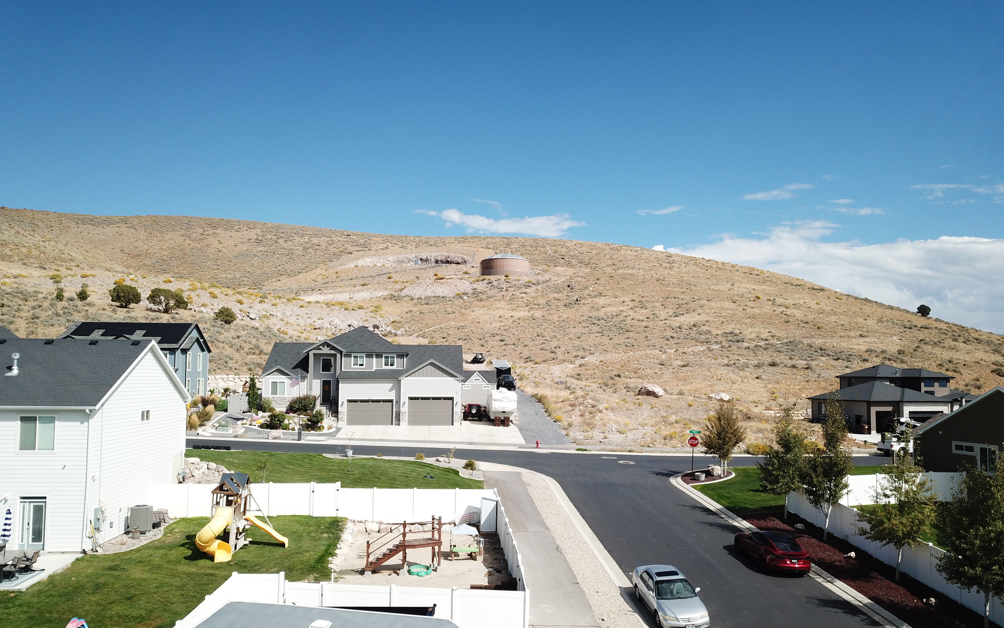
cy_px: 329
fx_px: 766
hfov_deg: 66.5
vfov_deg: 44.5
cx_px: 503
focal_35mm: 28
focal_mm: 4.73
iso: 100
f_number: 2.2
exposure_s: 1/1764
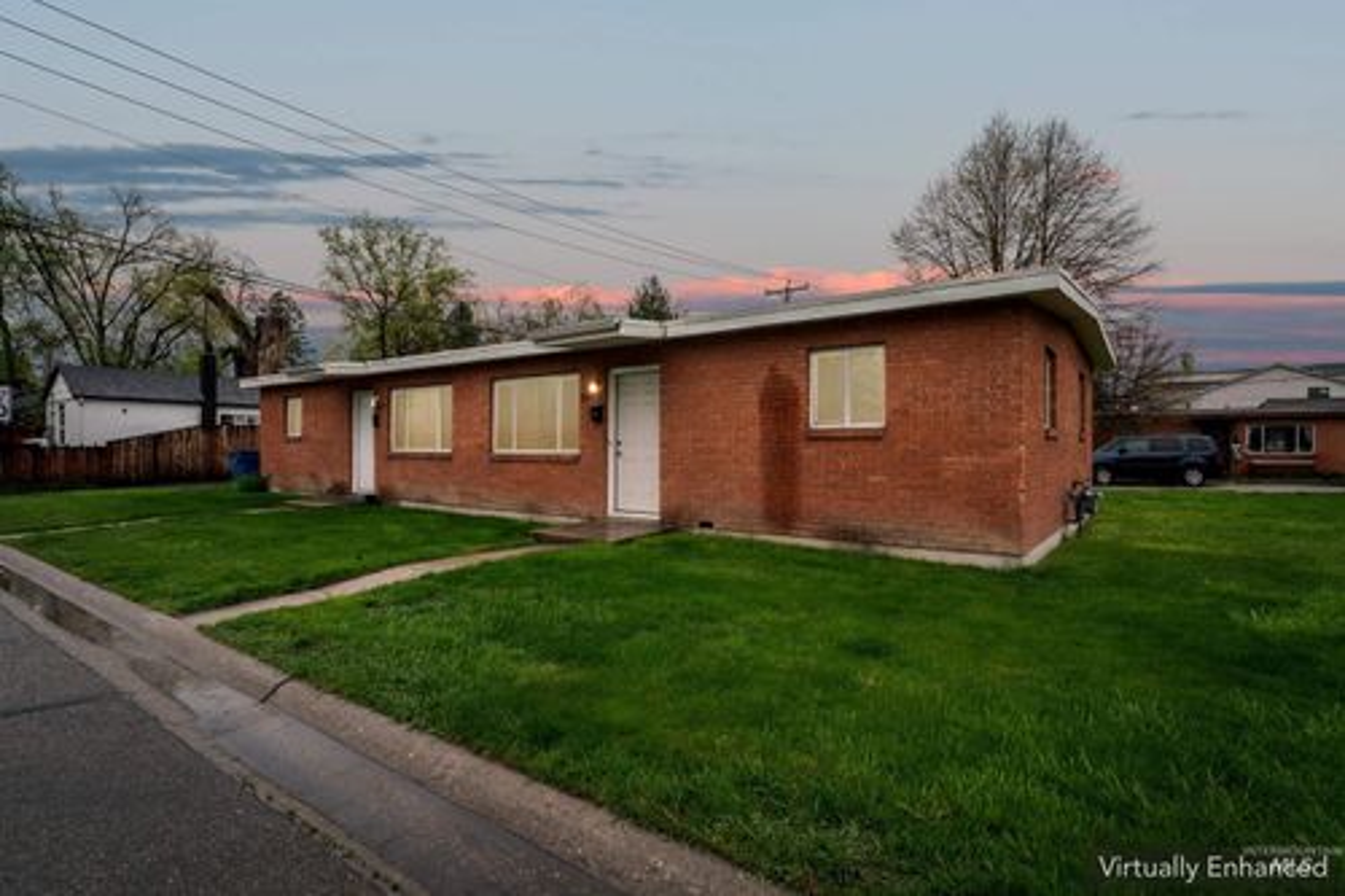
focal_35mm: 18
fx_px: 669
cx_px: 672
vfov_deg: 67.6
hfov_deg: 90.3
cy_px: 448
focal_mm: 17.9
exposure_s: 1/160
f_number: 13
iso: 400
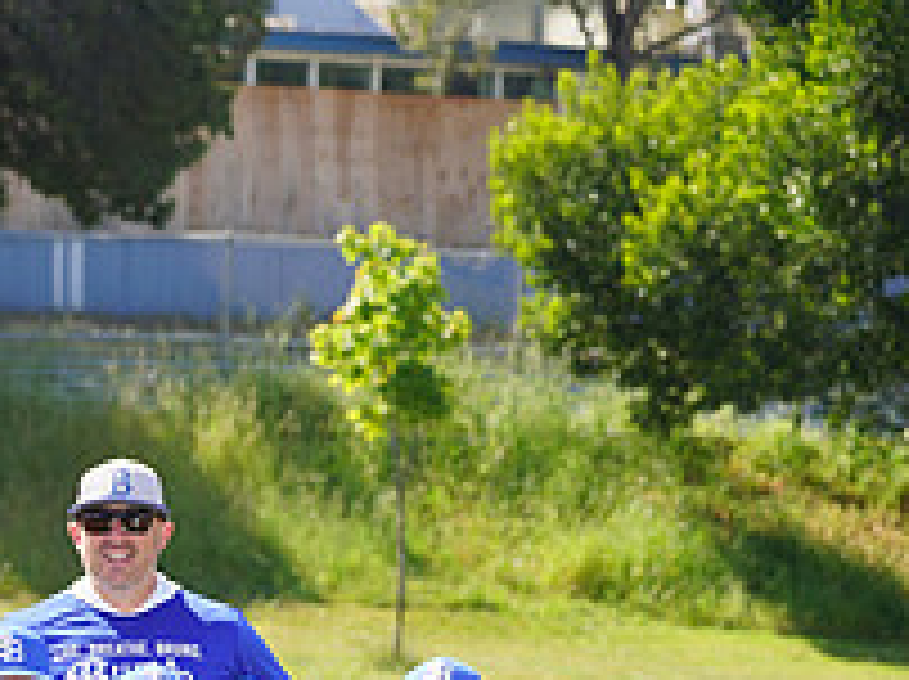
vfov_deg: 4.6
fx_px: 8419
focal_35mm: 321
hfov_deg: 6.1
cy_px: 849
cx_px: -248
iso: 100
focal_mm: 116
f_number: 6.3
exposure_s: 1/250
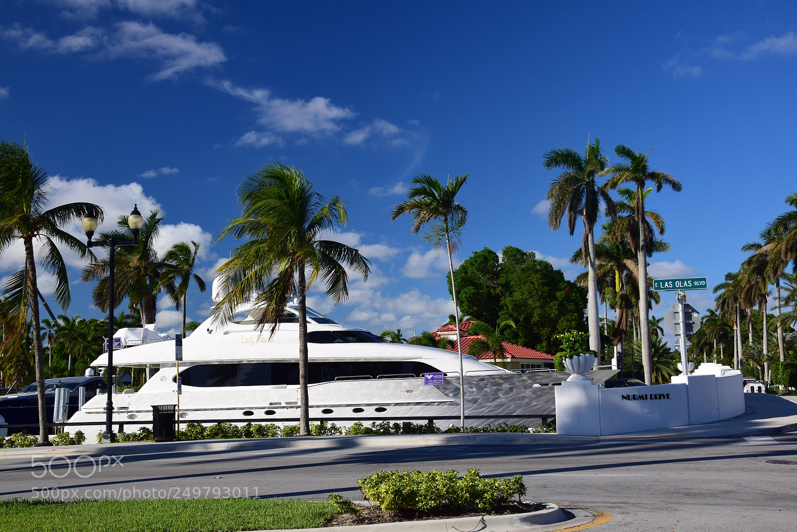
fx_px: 997
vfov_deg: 29.9
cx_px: 398
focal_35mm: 45
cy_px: 266
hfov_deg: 43.6
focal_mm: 30
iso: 320
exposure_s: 1/320
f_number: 9
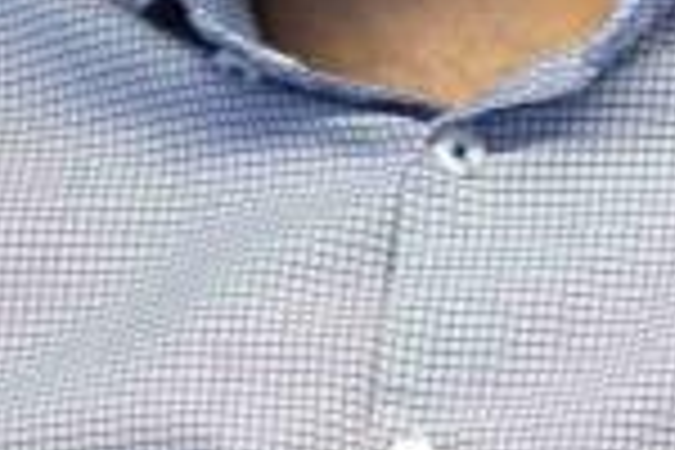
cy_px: 38
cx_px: 135
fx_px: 26829
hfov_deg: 1.4
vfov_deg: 1.0
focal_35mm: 1431
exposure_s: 1/160
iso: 1250
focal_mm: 140
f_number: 6.3
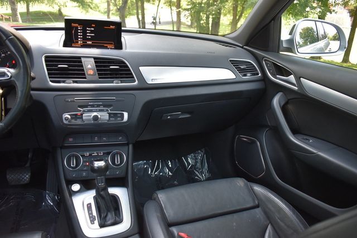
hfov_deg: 61.9
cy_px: 119
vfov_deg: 43.6
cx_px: 178
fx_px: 298
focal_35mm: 30
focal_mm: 20
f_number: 3.5
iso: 800
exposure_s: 1/160
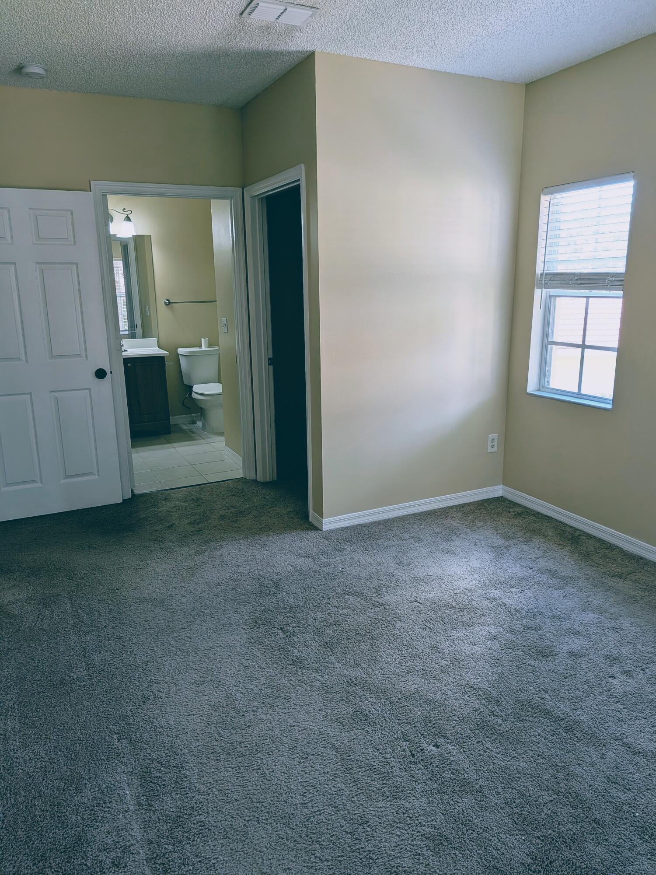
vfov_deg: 71.6
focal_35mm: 24
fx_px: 606
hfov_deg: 56.8
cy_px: 438
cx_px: 328
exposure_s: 1/60
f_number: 1.7
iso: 36
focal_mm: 4.53
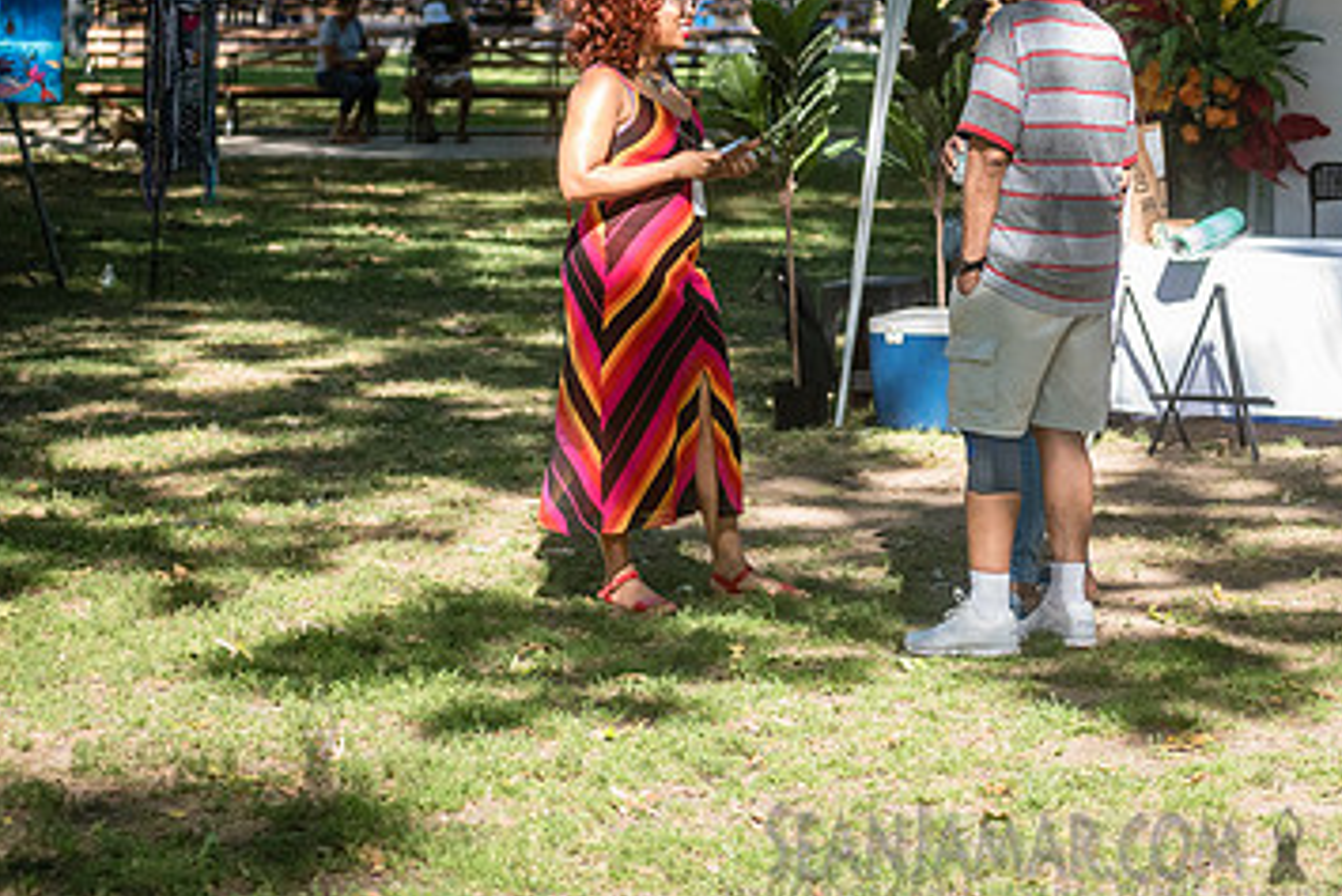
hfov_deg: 15.6
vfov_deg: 10.5
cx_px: 1047
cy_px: 202
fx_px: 4885
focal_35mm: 131
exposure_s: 1/2500
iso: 1600
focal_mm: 80
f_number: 4
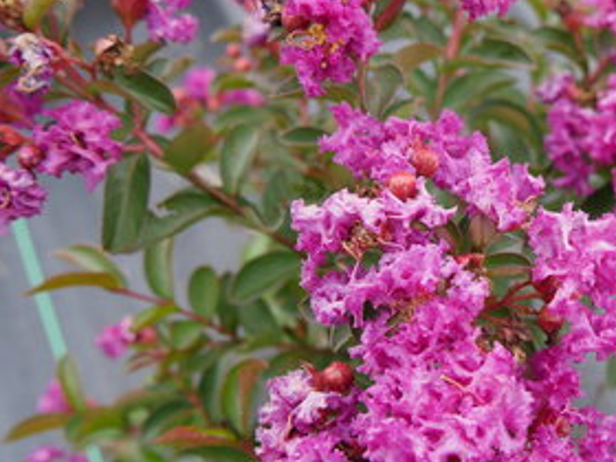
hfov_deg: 37.1
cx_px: 477
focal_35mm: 50
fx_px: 890
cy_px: 243
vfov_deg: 29.1
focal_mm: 14
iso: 200
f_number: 3.5
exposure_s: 1/125
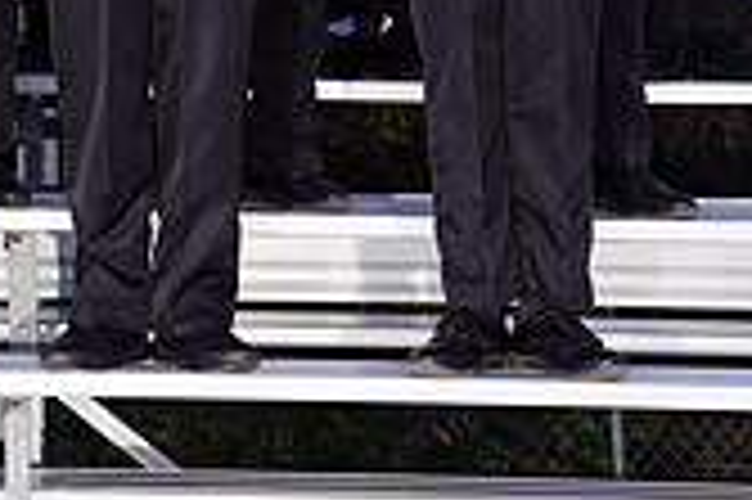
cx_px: -275
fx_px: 3777
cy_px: -270
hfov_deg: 11.0
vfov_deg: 7.4
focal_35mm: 181
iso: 100
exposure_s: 1/200
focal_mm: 52
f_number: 6.3
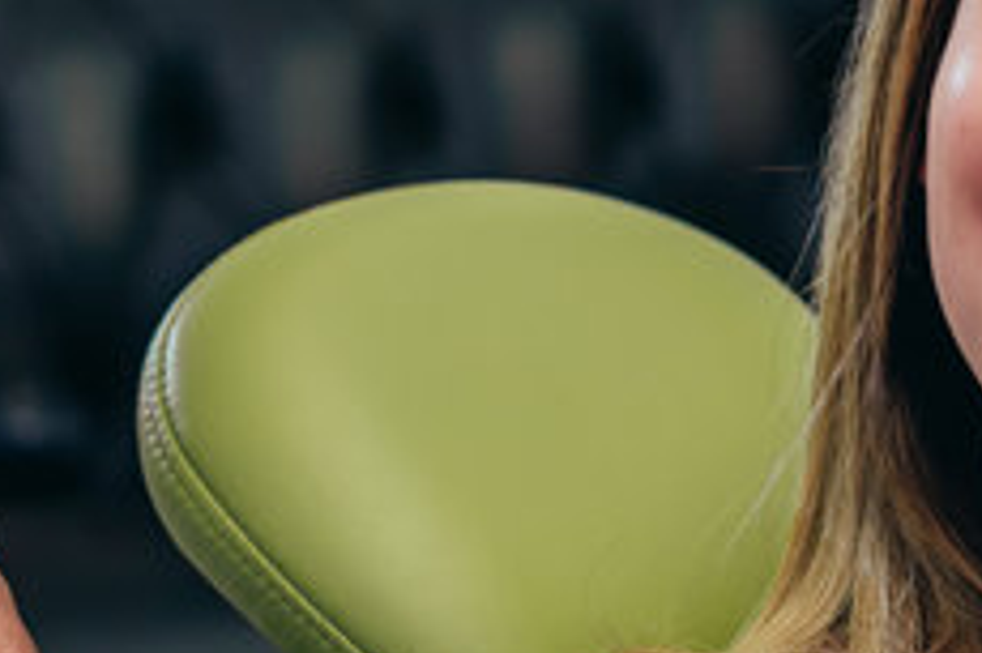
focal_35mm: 261
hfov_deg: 7.8
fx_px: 7114
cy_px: 94
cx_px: -128
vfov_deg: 5.3
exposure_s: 1/200
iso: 125
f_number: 3.5
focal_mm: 50
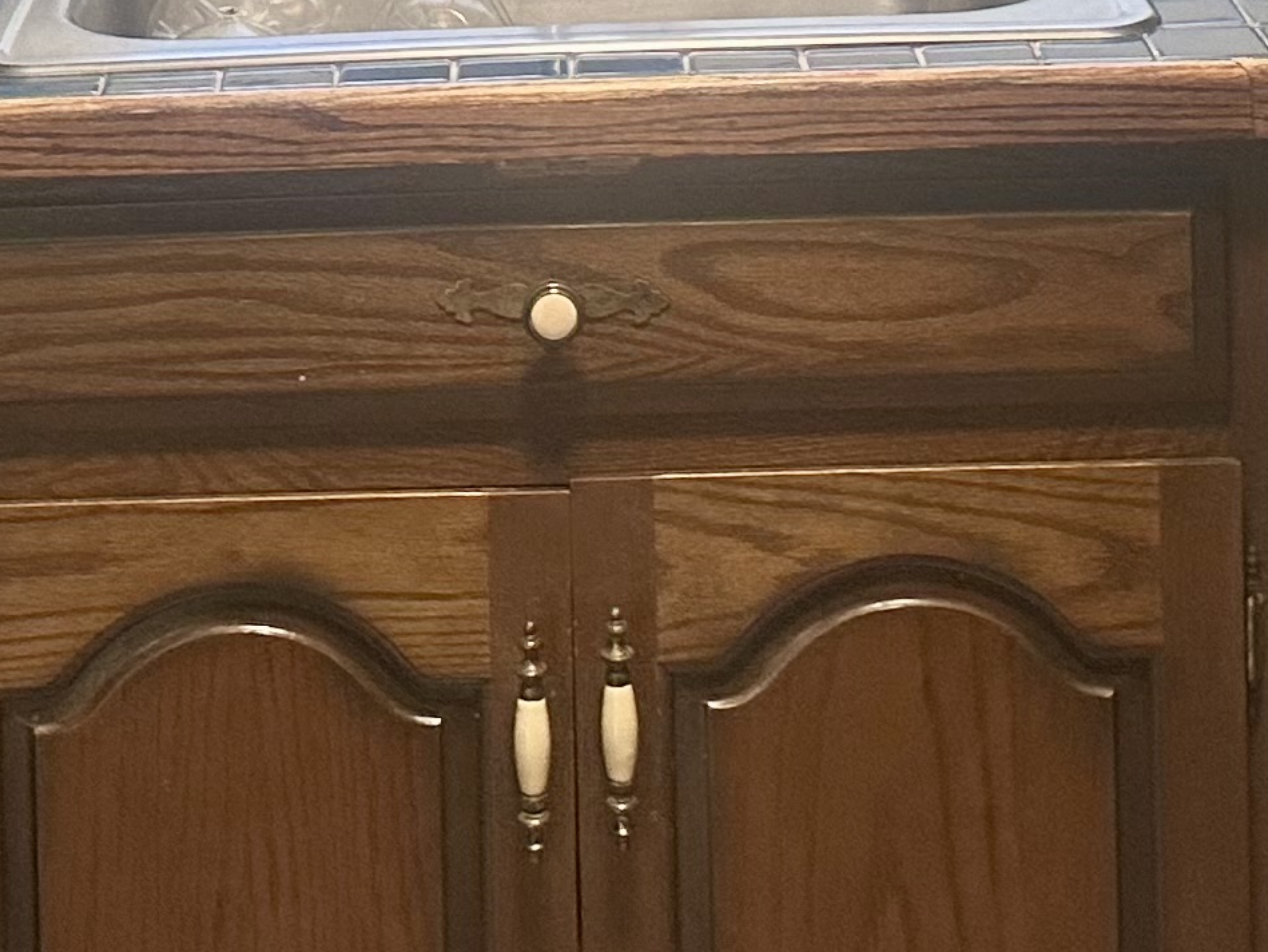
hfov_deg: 19.3
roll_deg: +1.3
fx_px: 3737
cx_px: 587
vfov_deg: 12.9
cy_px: -872
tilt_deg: -1.9
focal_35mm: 102
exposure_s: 1/60
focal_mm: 6.86
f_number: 1.78
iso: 125
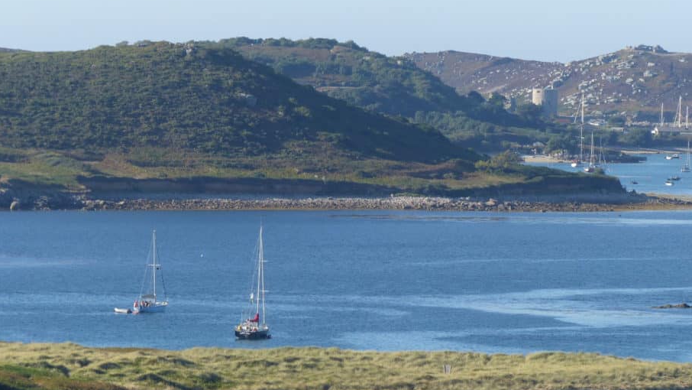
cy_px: 245
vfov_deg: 3.3
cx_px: 389
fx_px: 6845
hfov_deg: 5.8
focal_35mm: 373
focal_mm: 54.5
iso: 100
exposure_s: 1/640
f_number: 4
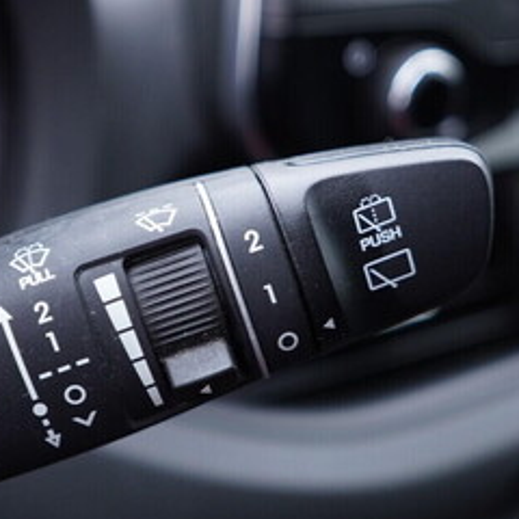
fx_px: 1187
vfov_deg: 24.6
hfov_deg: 24.5
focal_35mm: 70
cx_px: 147
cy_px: 291
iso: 320
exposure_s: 1/40
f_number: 2.8
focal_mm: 24
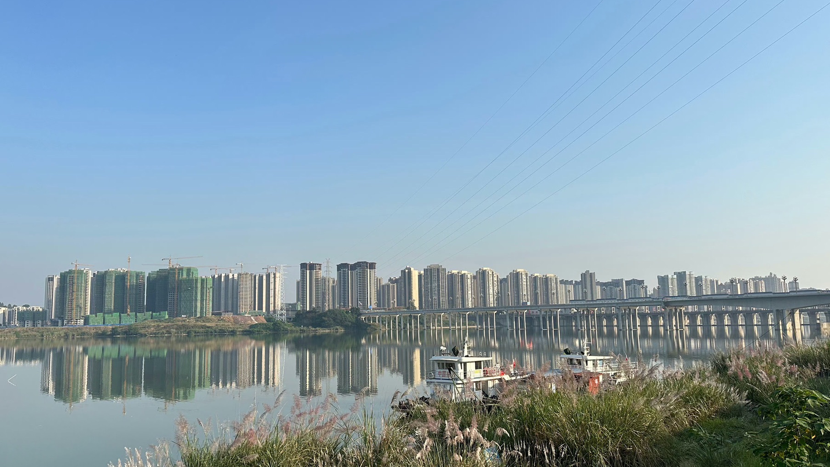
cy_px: 248
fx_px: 638
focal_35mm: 29
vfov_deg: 40.2
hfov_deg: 66.1
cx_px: 401
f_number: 1.78
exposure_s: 1/4348
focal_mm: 6.86
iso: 80
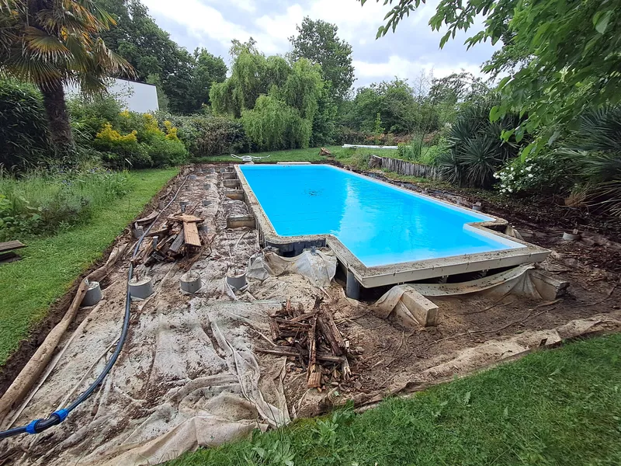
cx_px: 310
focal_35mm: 16
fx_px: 287
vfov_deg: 78.1
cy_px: 233
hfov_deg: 94.5
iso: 40
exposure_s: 1/575
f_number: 2.2
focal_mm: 1.64
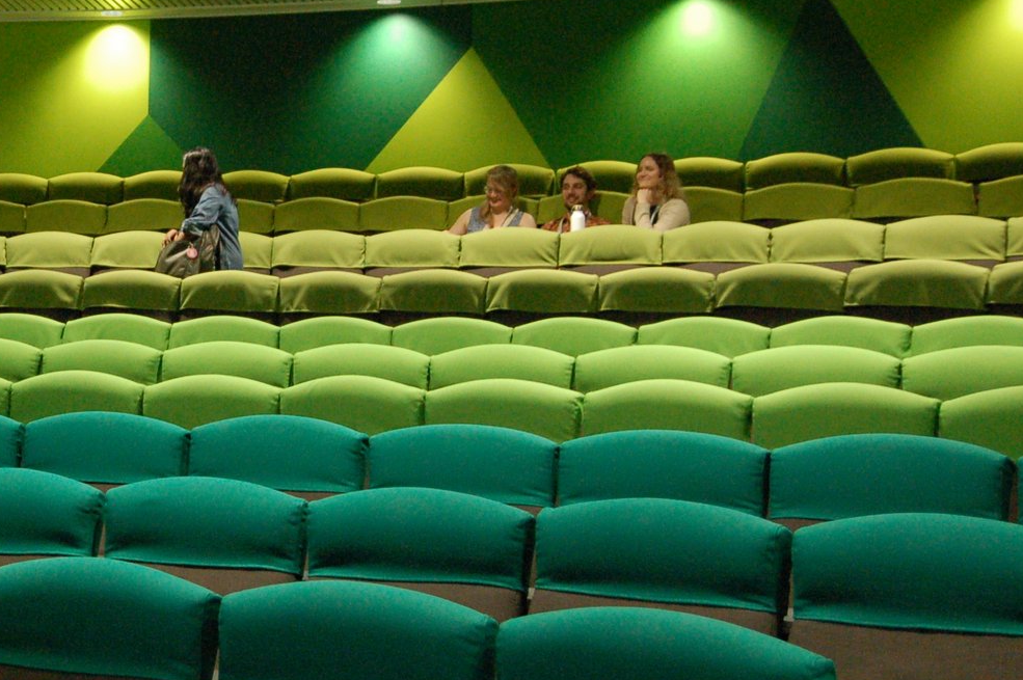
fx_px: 1902
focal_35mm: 67
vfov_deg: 20.3
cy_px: 333
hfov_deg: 28.7
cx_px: 60
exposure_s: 1/125
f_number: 2.8
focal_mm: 22
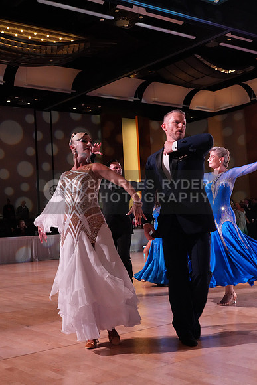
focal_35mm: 45
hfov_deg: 29.9
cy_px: 192
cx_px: 128
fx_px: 482
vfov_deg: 43.6
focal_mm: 45
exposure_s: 1/200
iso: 6400
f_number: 8
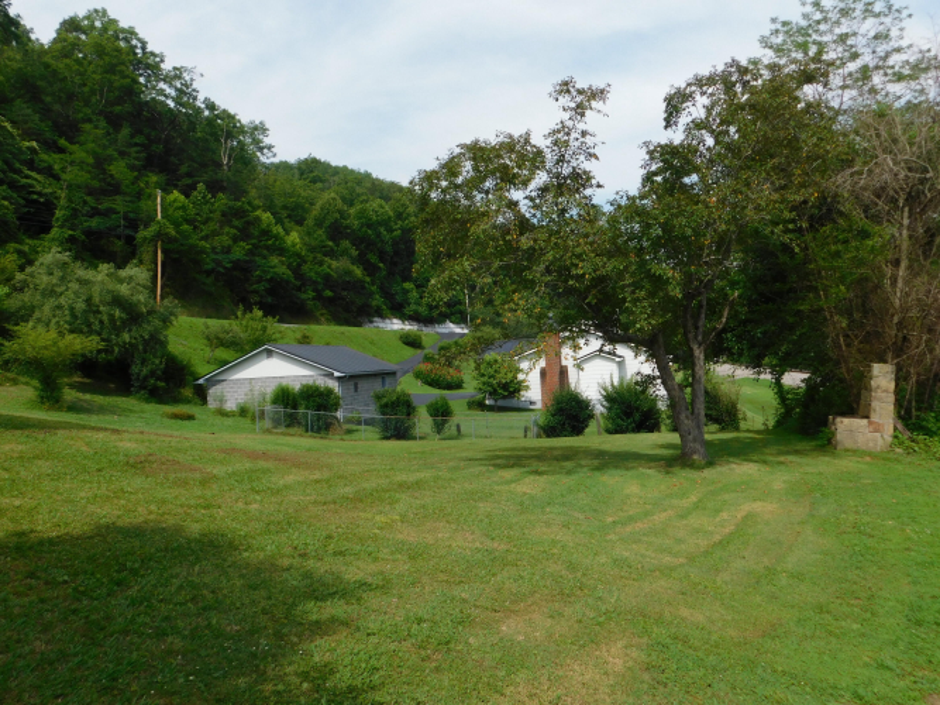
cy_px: 352
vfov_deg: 46.8
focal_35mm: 30
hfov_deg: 60.0
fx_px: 815
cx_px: 470
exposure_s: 1/1250
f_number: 3.2
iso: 125
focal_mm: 5.3
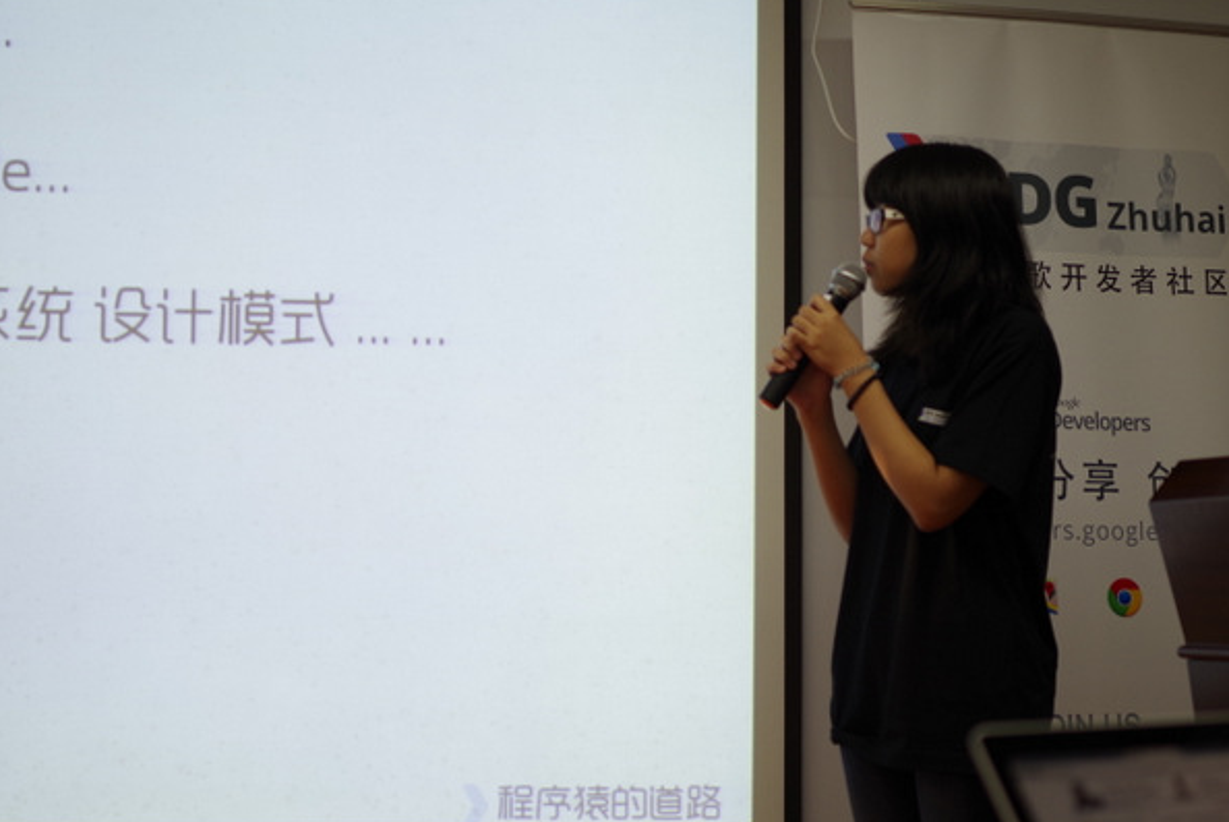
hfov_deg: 28.8
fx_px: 2391
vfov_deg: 19.5
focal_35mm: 70
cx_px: 656
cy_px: 406
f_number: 2.4
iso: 200
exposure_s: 1/60
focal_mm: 35
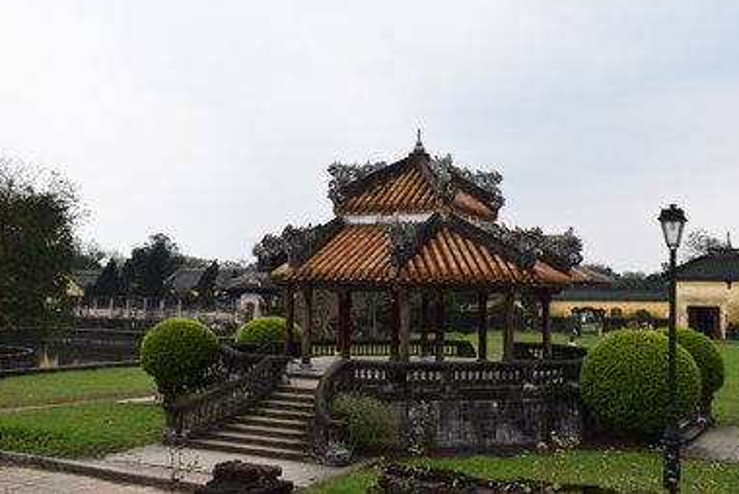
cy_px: 236
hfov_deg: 47.4
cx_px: 379
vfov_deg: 32.7
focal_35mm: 41
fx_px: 842
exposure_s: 1/320
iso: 400
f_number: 11
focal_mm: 26
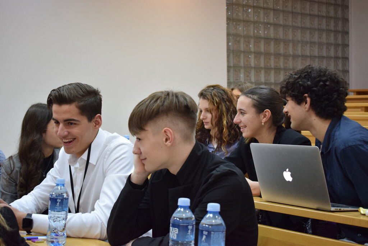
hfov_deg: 36.9
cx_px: 184
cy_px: 123
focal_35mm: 54
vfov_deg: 25.1
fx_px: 552
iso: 1400
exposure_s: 1/60
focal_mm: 36
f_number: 4.8
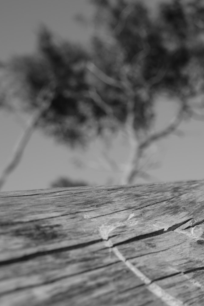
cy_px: 215
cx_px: 243
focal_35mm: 74
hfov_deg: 17.6
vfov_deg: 27.1
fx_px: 629
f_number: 8
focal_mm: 31
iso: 50
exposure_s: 1/80
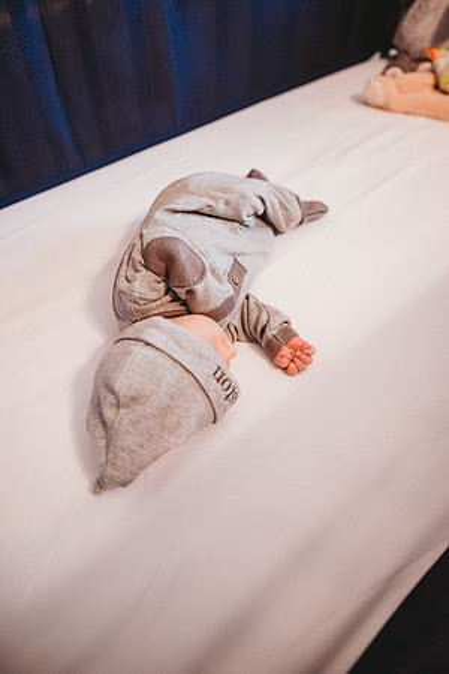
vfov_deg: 73.7
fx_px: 449
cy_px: 337
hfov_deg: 53.1
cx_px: 224
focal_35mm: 24
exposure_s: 1/160
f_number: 2.2
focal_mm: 24
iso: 800
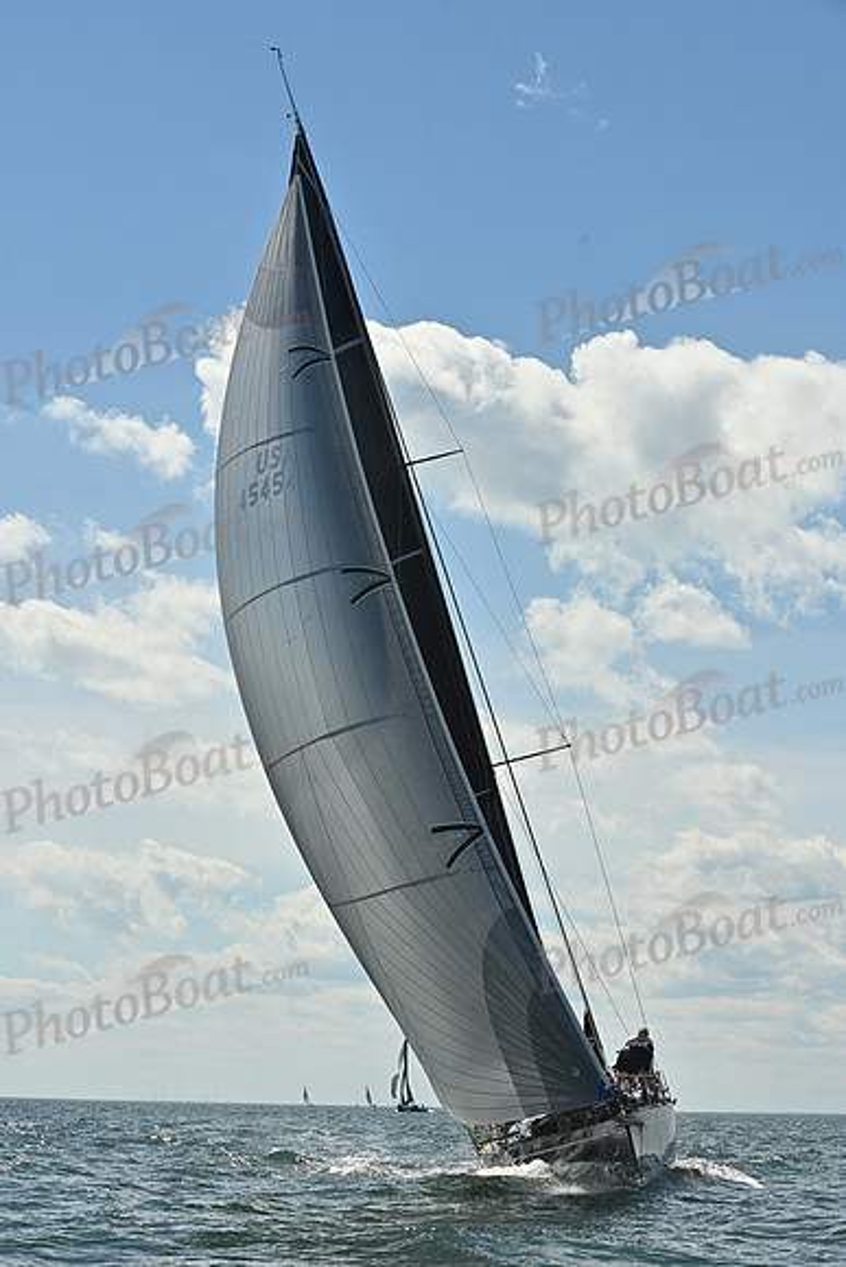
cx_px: 423
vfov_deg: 28.8
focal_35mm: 70
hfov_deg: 19.5
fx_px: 2466
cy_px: 634
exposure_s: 1/1000
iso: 250
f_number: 11
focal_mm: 70
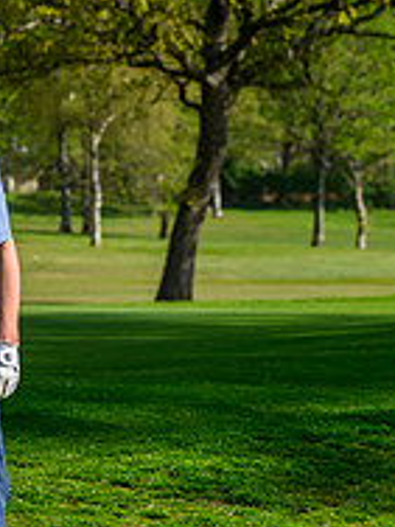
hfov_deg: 6.0
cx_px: -409
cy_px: 254
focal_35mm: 243
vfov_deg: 8.1
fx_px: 3697
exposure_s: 1/2500
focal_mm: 82
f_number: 5
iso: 500
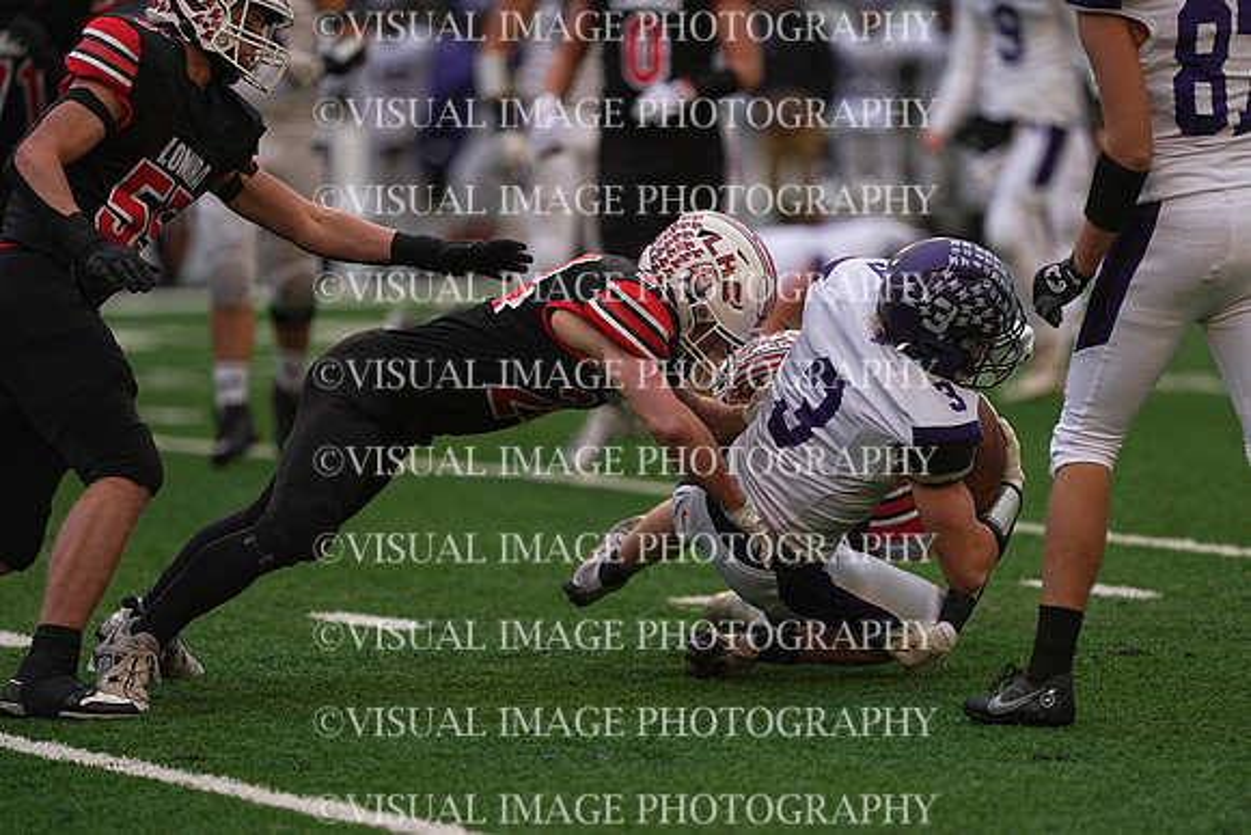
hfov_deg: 6.9
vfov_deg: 4.6
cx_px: 626
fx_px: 10427
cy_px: 418
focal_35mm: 300
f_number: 2.8
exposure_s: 1/1600
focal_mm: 300
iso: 320
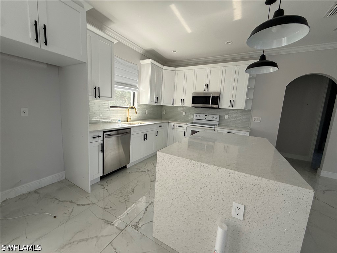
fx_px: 136
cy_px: 126
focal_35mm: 14
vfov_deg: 85.7
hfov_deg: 102.1
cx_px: 168
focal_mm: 2.22
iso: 64
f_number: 2.2
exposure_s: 1/116
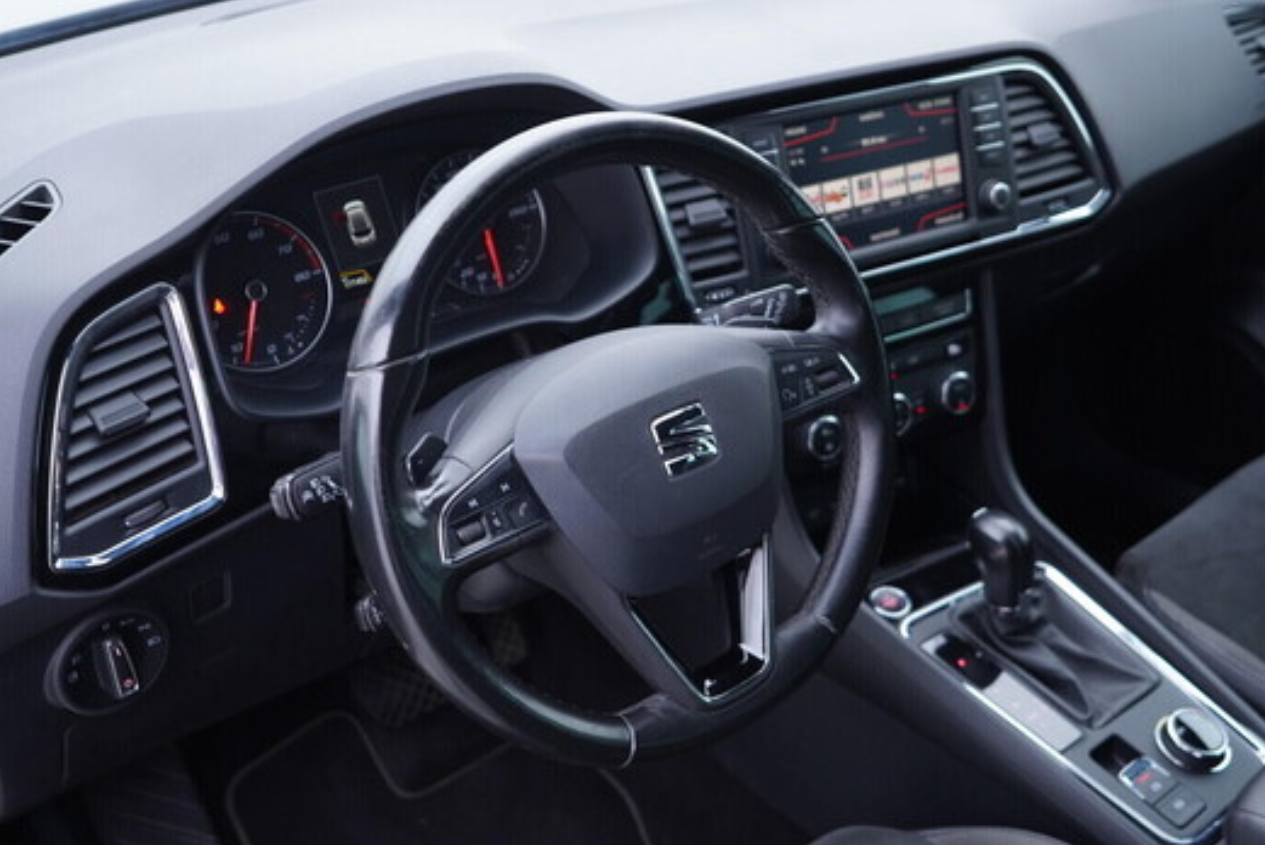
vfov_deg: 35.1
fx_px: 1336
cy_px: 424
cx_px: 665
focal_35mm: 38
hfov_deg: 50.6
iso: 250
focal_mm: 24
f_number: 2.8
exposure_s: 1/40
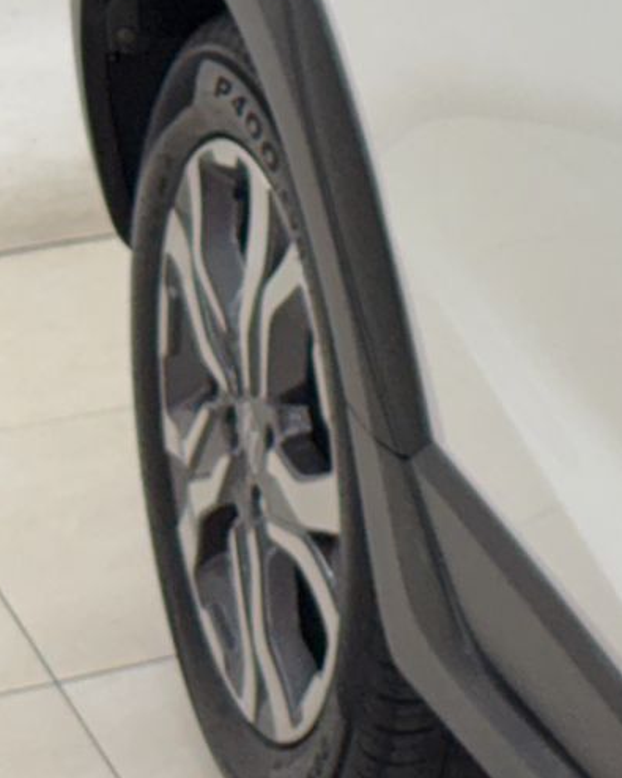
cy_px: -353
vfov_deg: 10.3
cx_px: 1498
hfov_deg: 7.9
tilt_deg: -9.9
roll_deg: +0.2
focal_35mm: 182
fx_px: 4189
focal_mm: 6.76
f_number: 1.78
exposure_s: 1/120
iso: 100
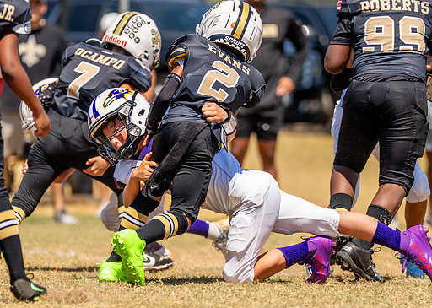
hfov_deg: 4.8
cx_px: 181
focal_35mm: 424
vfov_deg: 3.4
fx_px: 5199
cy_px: 136
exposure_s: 1/2500
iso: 125
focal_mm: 200
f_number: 2.8
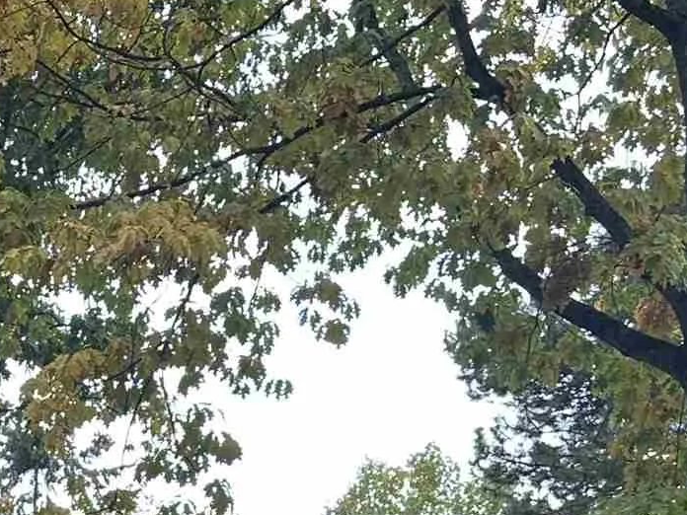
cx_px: -247
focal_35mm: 106
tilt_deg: +0.0
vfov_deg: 12.8
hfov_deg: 17.2
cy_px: 908
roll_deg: -2.8
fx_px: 2104
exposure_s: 1/177
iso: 64
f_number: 1.78
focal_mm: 6.86
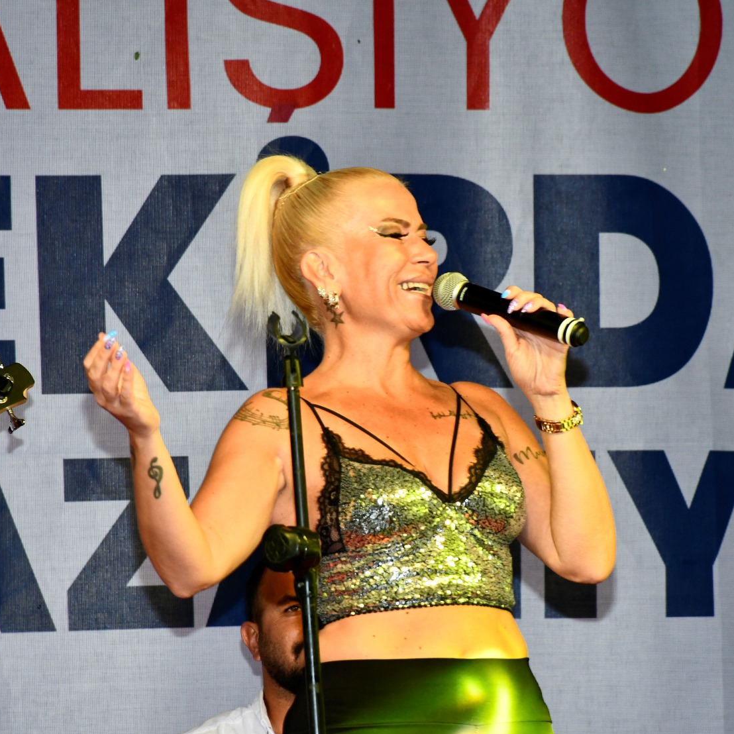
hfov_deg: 6.5
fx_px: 6453
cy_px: 368
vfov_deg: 6.5
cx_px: 375
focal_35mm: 269
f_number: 7.1
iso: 1000
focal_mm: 140
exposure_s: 1/80
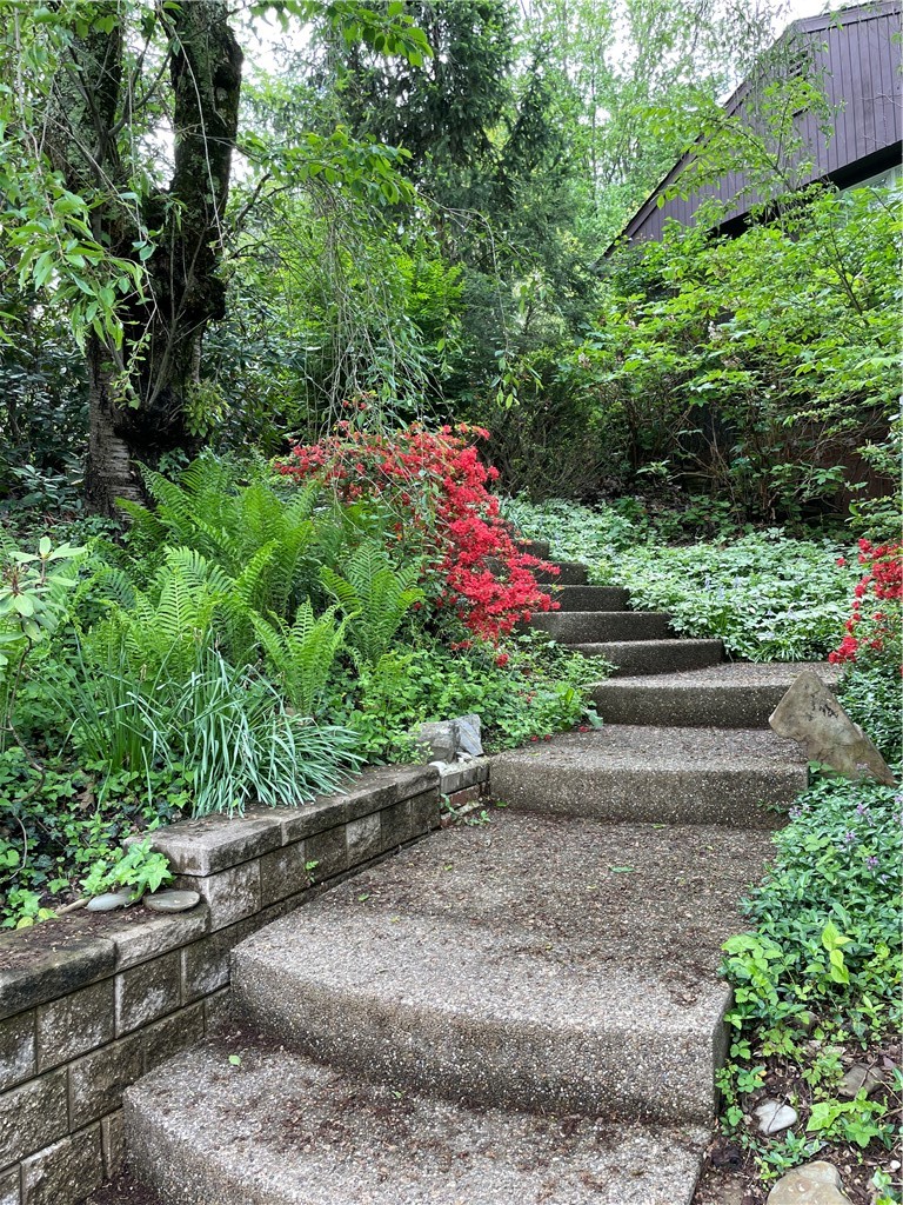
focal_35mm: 26
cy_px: 602
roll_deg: +2.9
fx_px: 904
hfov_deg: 53.1
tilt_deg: +3.7
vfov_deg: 67.3
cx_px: 452
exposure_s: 1/121
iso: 32
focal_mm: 4.2
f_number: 1.6
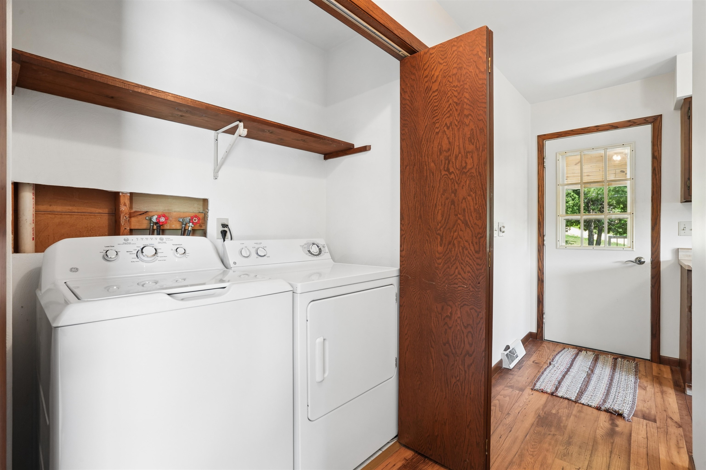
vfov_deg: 73.7
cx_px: 353
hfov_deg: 96.7
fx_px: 314
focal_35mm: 16
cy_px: 235
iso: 800
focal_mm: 16
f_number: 10
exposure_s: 1/6
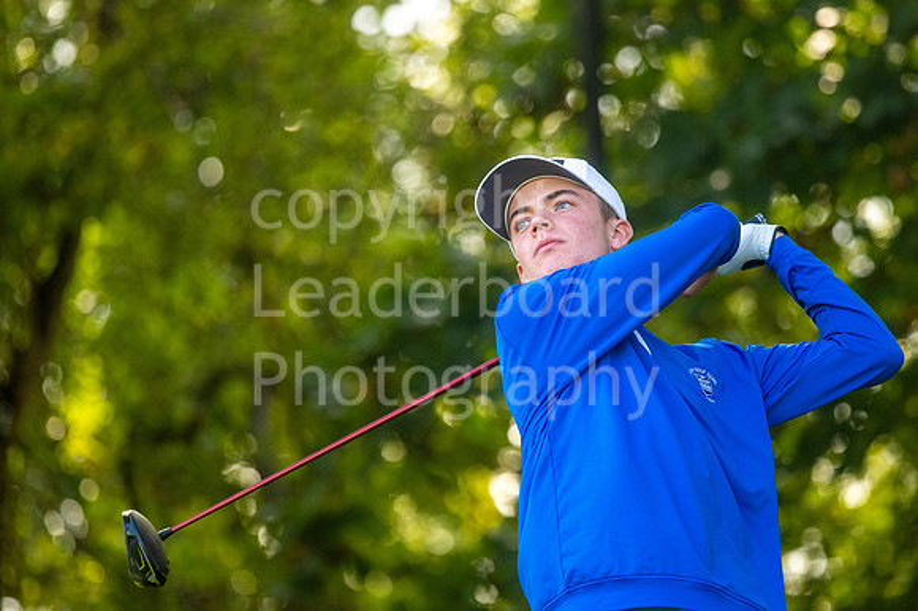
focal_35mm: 450
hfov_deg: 4.6
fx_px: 11468
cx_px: 459
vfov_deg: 3.1
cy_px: 306
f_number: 4
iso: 640
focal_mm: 300
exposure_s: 1/1000
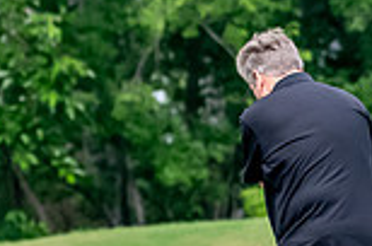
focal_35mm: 1133
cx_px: 319
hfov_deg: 1.8
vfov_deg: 1.2
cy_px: 279
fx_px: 11683
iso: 2000
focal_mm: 200
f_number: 5.6
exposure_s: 1/2000
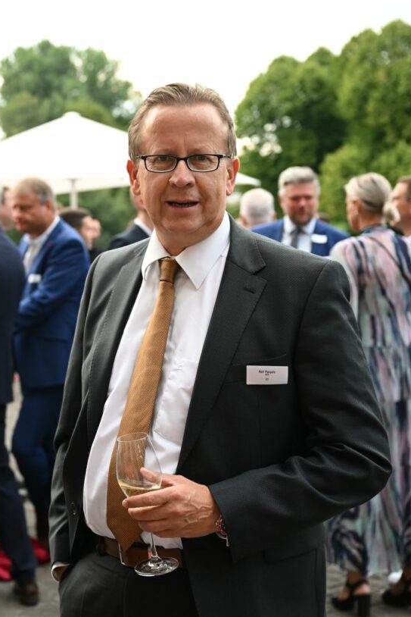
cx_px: -14
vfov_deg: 29.6
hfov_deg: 19.4
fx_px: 1164
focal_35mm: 68
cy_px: 283
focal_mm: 41
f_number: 3.5
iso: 1250
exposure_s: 1/640
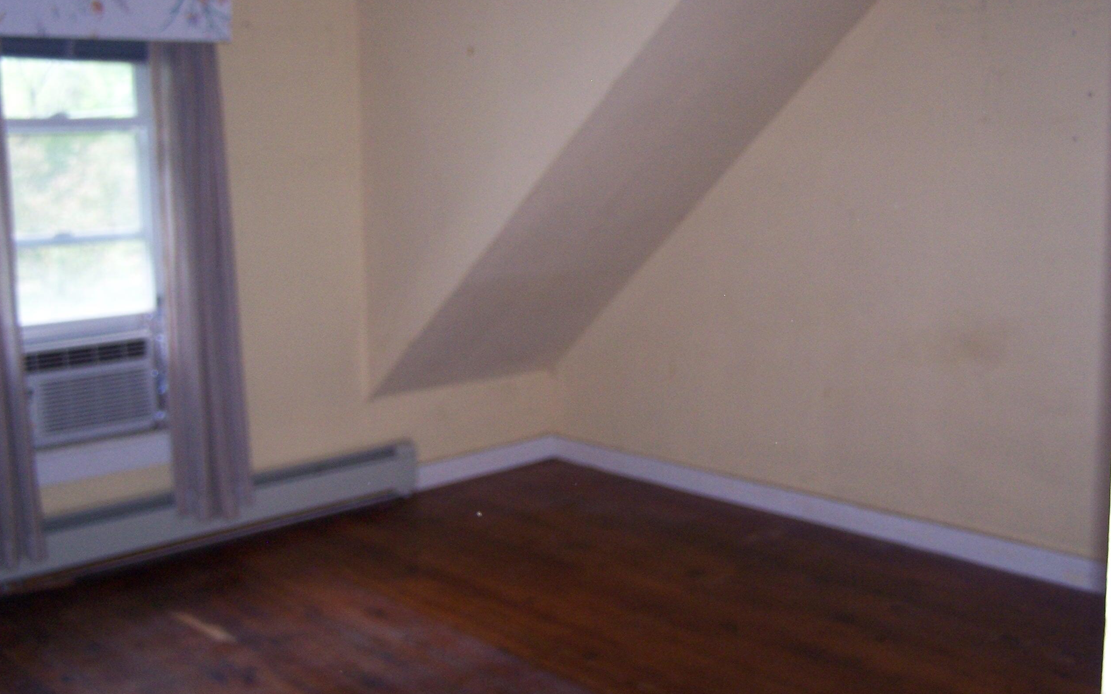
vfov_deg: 31.2
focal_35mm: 41
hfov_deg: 48.2
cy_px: 300
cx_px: 560
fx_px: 1241
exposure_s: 1/60
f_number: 2.8
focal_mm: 6.3
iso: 140
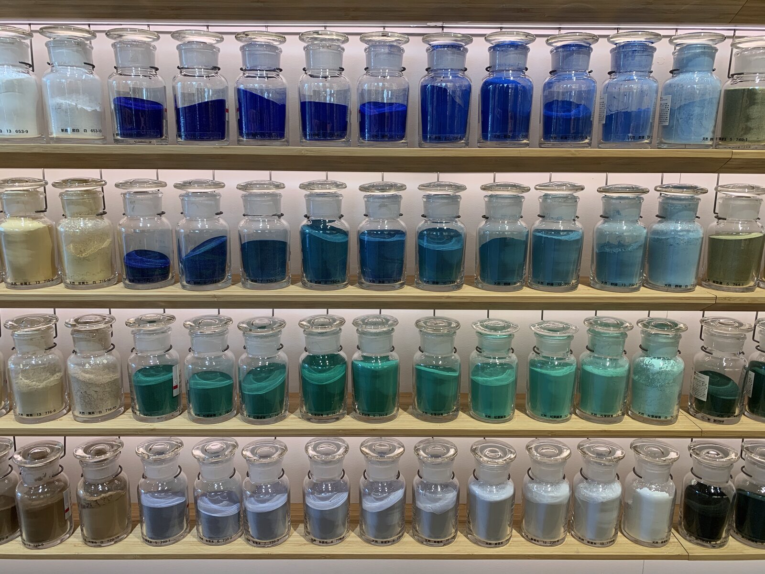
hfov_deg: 67.3
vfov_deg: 53.1
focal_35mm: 26
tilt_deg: -9.9
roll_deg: -0.3
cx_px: 382
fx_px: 575
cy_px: 287
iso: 64
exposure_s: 1/50
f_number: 1.8
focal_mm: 4.25
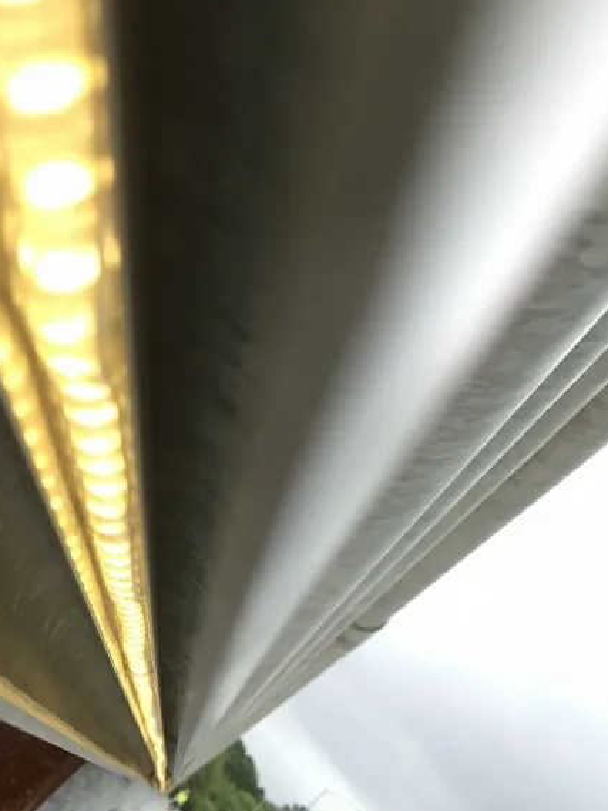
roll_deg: -44.9
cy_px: 502
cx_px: 28
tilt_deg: +7.9
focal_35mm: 59
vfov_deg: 32.6
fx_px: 1381
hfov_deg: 23.9
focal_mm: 3.99
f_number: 1.8
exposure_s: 1/573
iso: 20
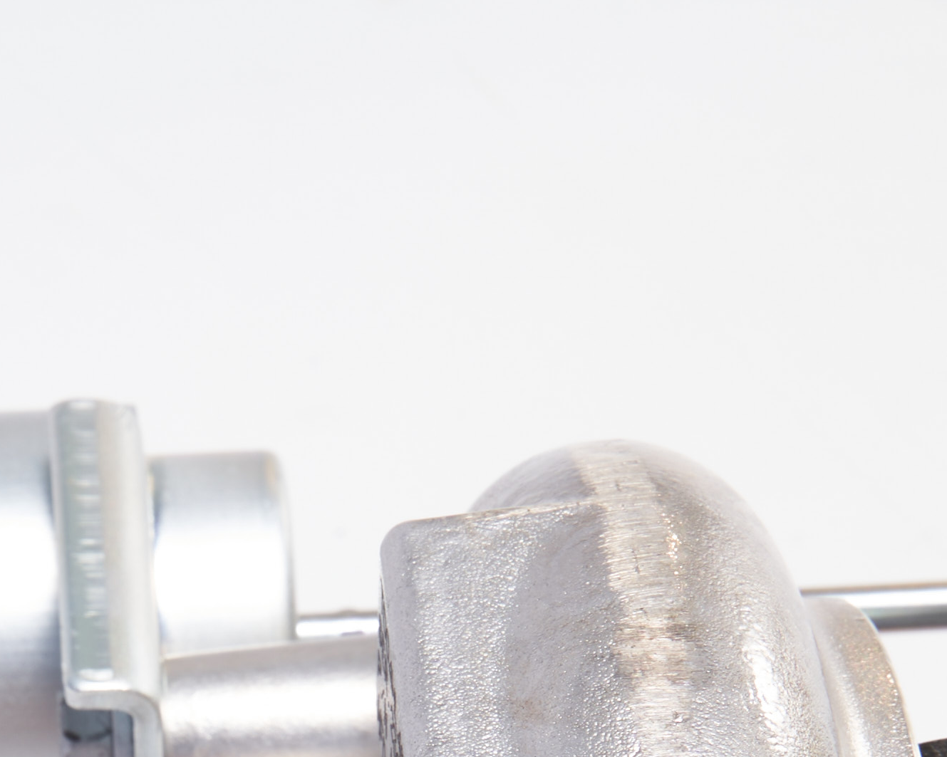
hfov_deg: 11.9
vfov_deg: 9.3
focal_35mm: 161
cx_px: 224
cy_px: 1143
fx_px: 4512
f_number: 14
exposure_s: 1/100
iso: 80
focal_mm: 38
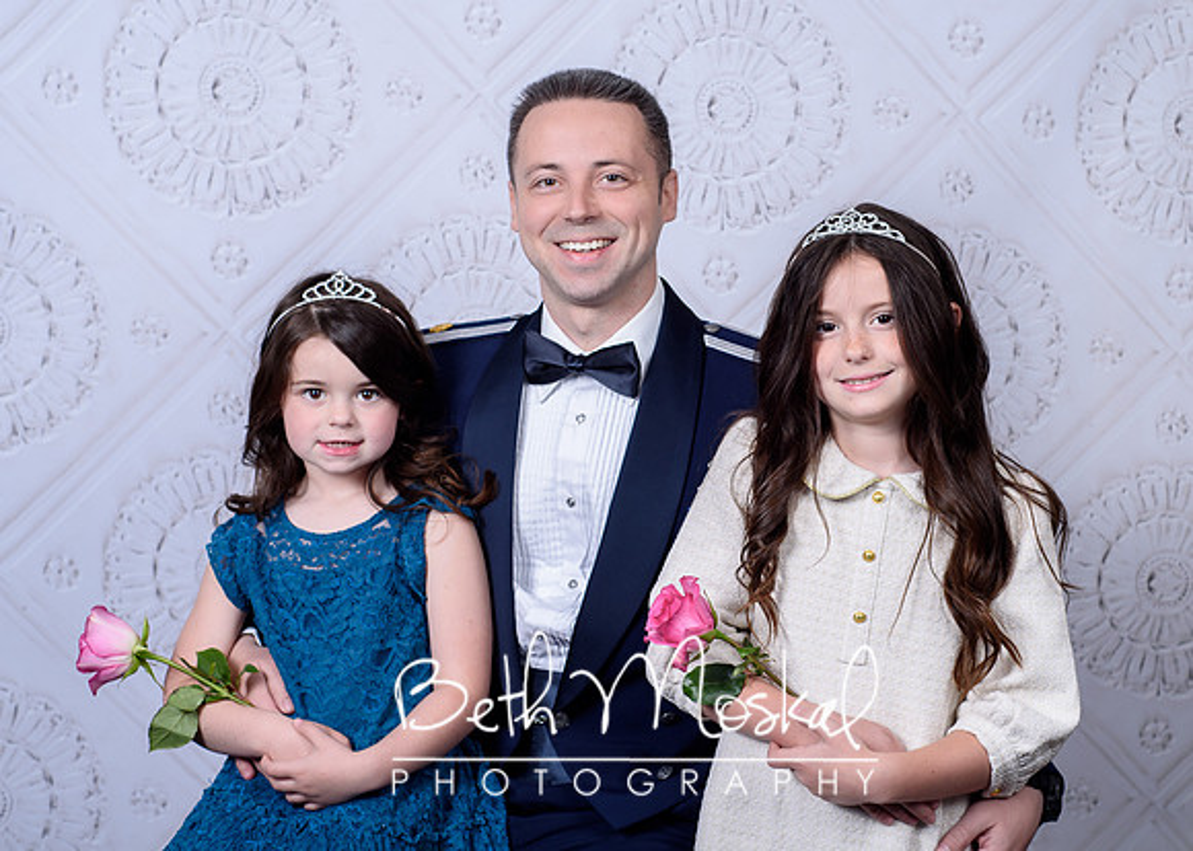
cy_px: 397
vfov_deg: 22.2
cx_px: 720
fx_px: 2166
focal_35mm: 64
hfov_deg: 30.7
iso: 100
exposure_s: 1/200
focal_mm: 50
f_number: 5.6
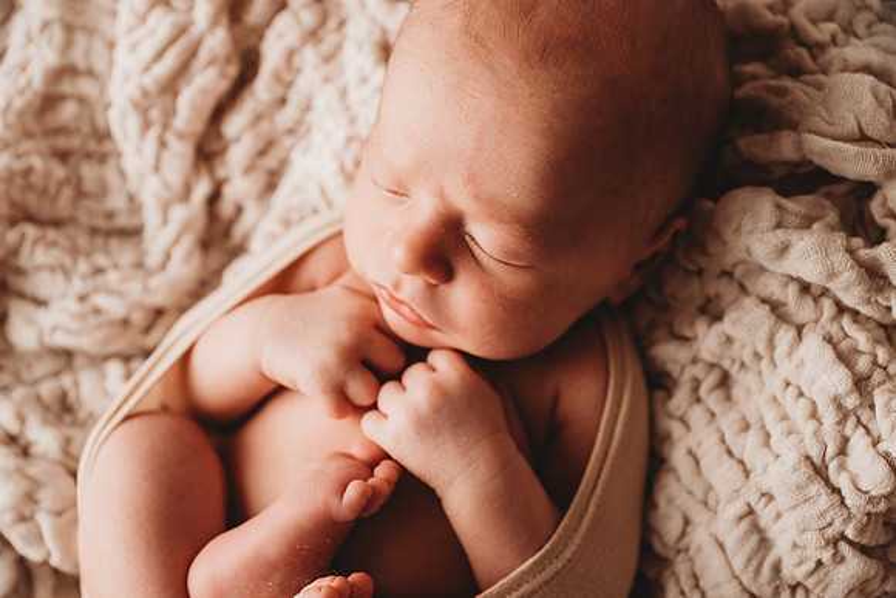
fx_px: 1444
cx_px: 448
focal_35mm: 58
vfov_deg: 23.4
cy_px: 299
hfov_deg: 34.5
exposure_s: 1/160
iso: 100
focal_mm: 58
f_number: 4
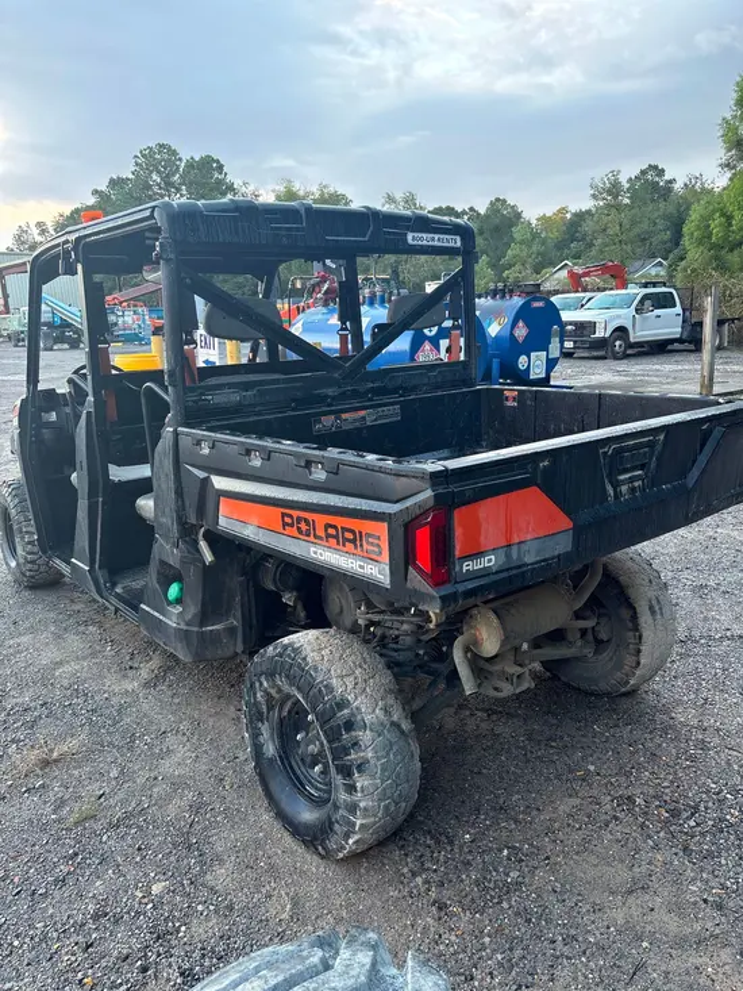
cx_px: 372
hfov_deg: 53.1
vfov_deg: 67.3
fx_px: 744
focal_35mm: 26
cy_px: 496
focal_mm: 5.96
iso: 100
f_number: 1.6
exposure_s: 1/167
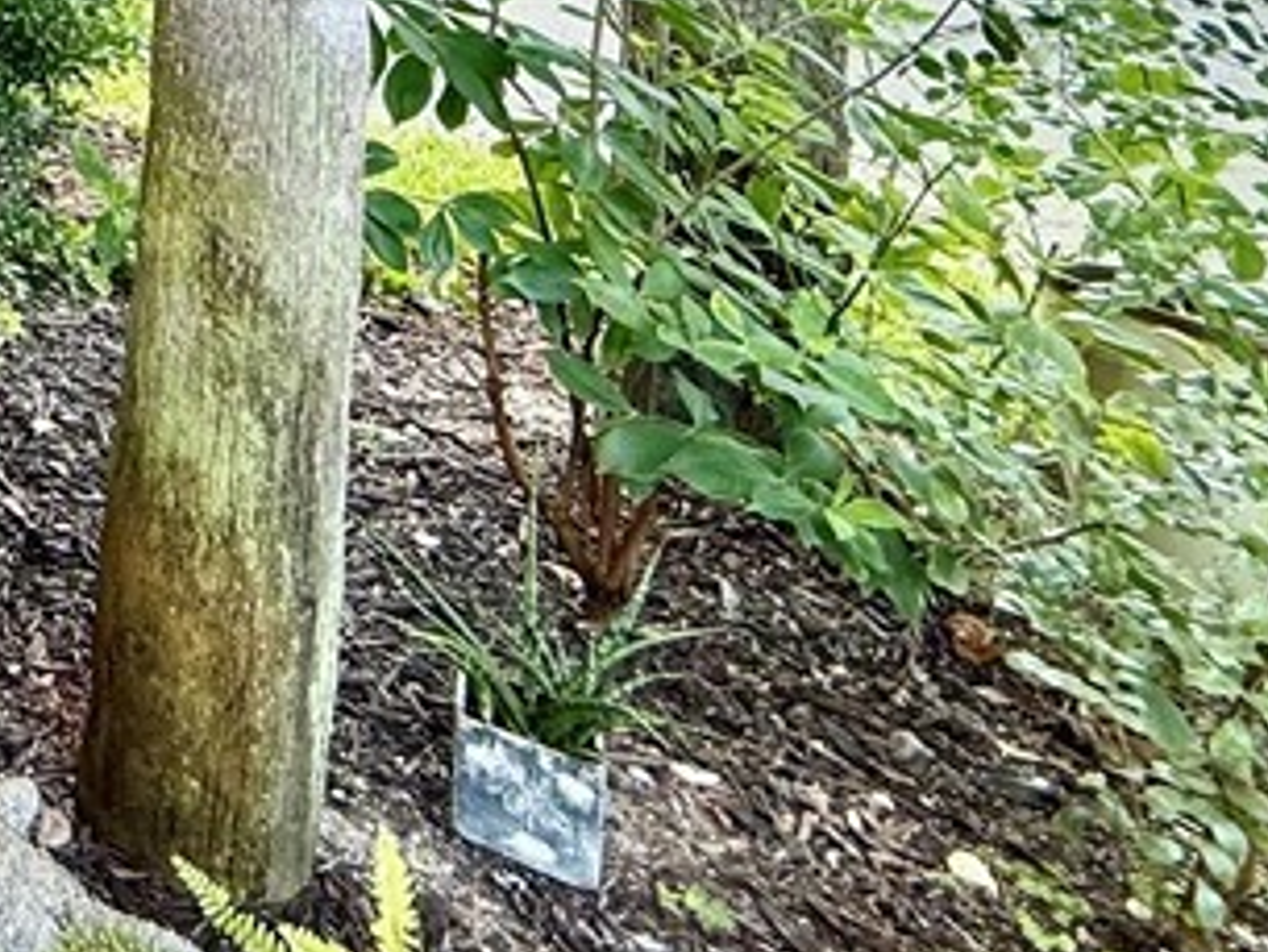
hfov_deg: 26.9
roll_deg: -0.6
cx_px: -686
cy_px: -520
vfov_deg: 23.7
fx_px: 1722
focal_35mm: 47
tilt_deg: +2.3
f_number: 2.2
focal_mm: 2.22
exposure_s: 1/187
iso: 64
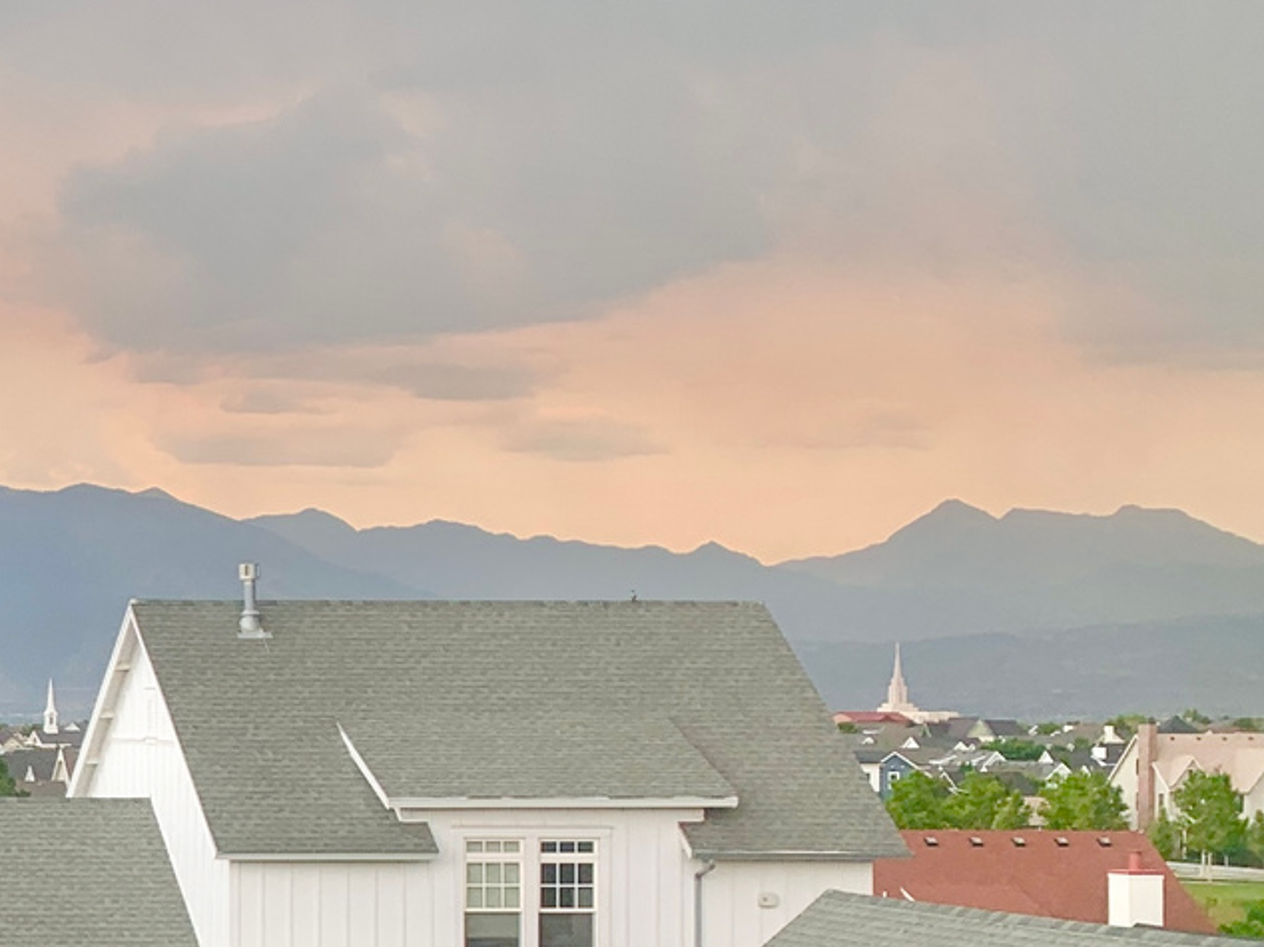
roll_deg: +0.3
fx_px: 3066
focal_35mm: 84
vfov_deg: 17.5
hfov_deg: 20.2
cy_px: 690
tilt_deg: -0.6
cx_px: -602
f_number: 1.8
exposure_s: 1/372
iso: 25
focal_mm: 4.25
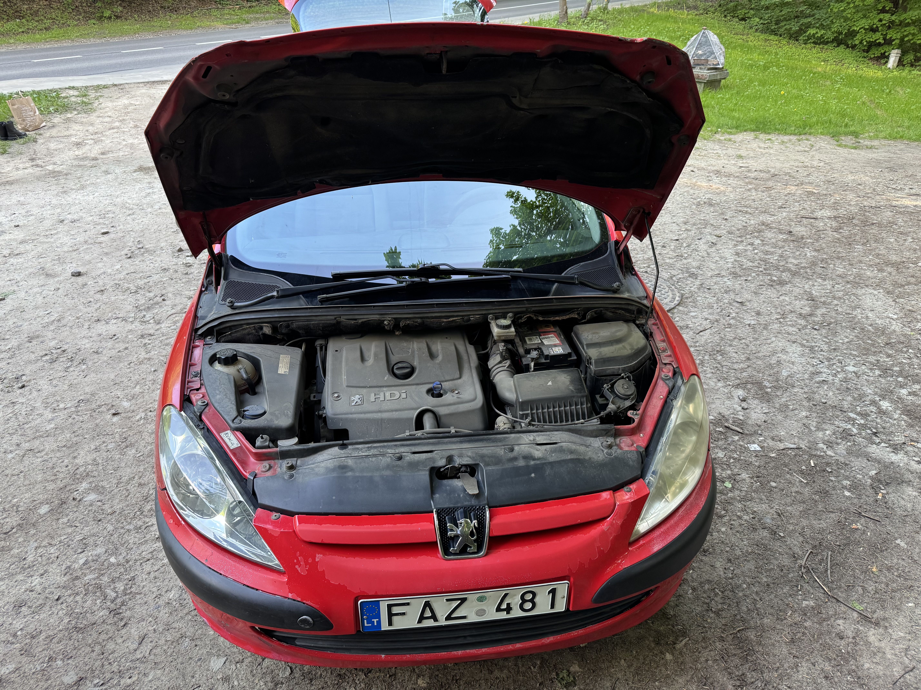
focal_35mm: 24
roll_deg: -1.8
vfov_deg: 56.8
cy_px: 345
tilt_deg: -28.5
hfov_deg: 71.6
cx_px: 460
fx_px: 639
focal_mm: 6.76
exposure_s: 1/121
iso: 160
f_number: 1.78
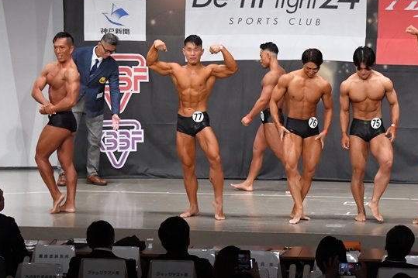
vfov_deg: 9.1
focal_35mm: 151
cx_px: 268
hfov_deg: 13.6
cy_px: 115
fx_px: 1753
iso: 6400
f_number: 5.6
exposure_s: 1/400
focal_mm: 70
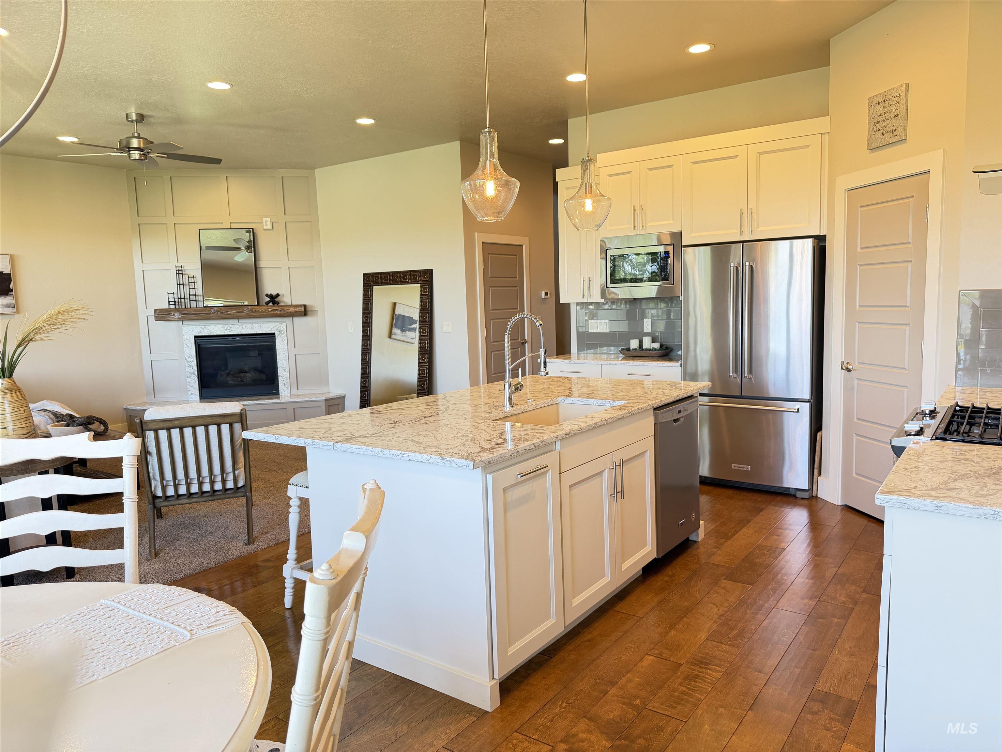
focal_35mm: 24
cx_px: 501
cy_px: 376
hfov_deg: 71.6
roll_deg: +1.9
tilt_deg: -7.1
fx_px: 695
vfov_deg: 56.8
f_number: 1.78
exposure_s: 1/60
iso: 160
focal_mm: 6.76
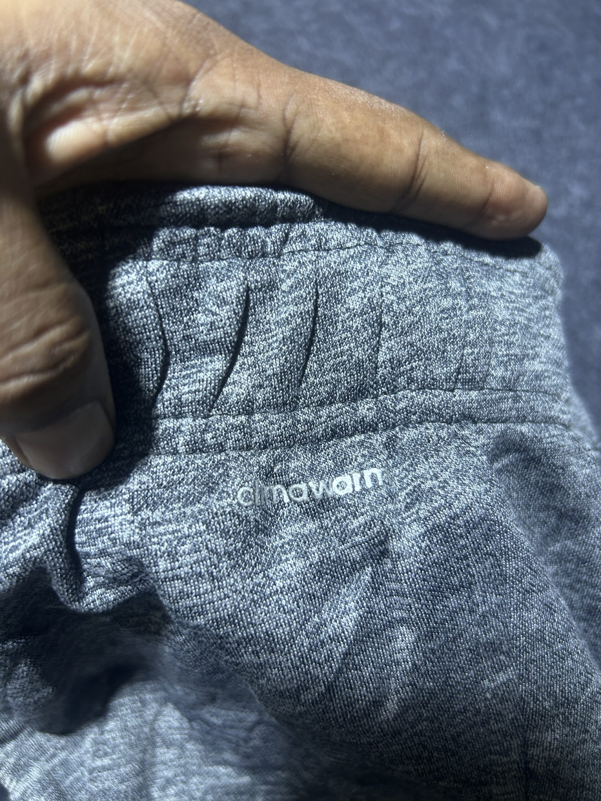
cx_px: 300
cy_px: 400
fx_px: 602
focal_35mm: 26
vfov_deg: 67.3
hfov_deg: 53.1
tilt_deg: -55.5
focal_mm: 5.7
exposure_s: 1/50
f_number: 1.5
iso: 100
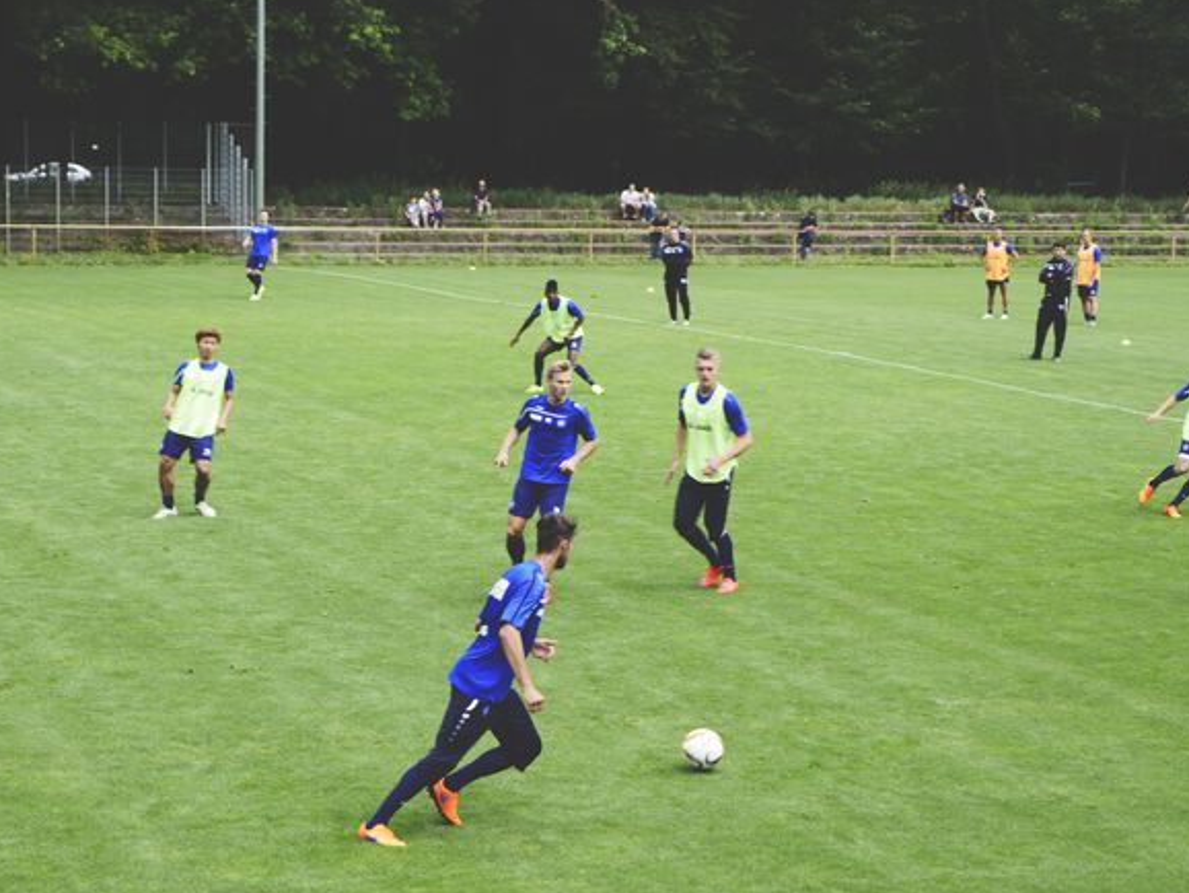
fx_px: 3196
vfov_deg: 15.9
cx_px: 607
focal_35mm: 93
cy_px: 452
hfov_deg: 21.1
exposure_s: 1/200
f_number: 7.1
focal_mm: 42
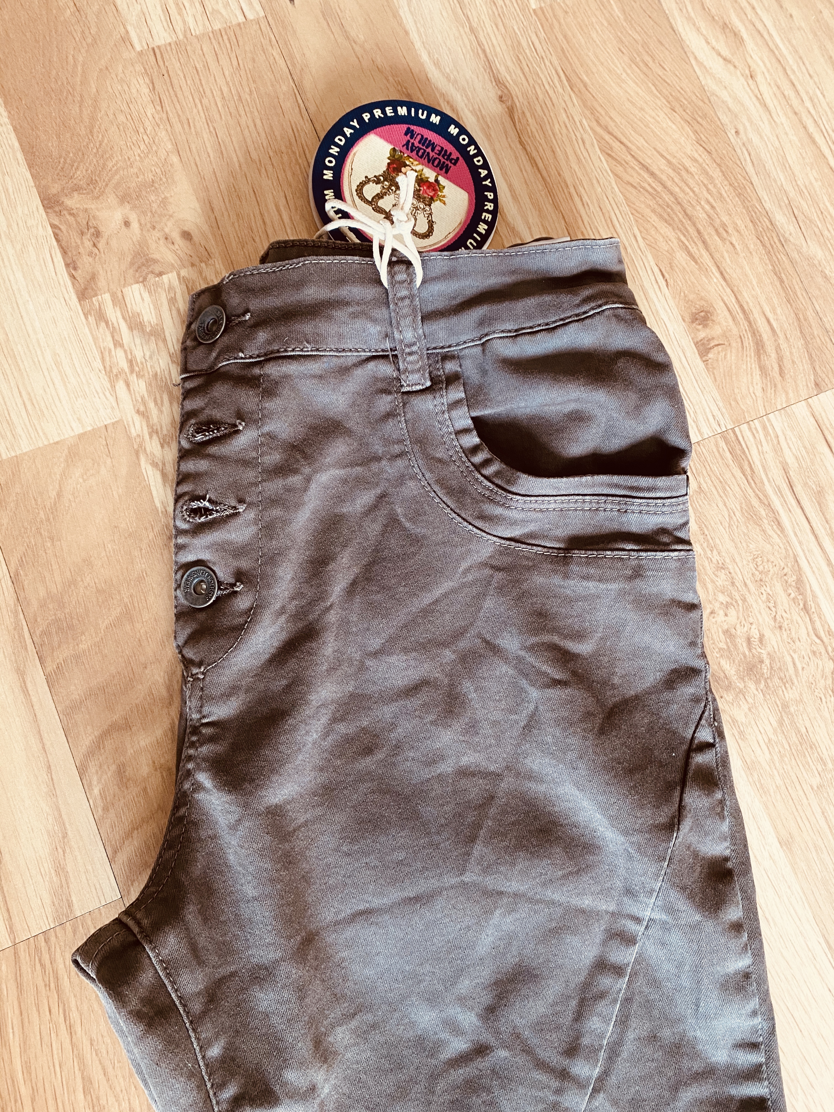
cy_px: 556
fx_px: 835
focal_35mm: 26
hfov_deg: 53.1
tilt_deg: -77.4
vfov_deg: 67.3
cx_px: 417
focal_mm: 4.25
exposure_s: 1/60
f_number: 1.8
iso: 250
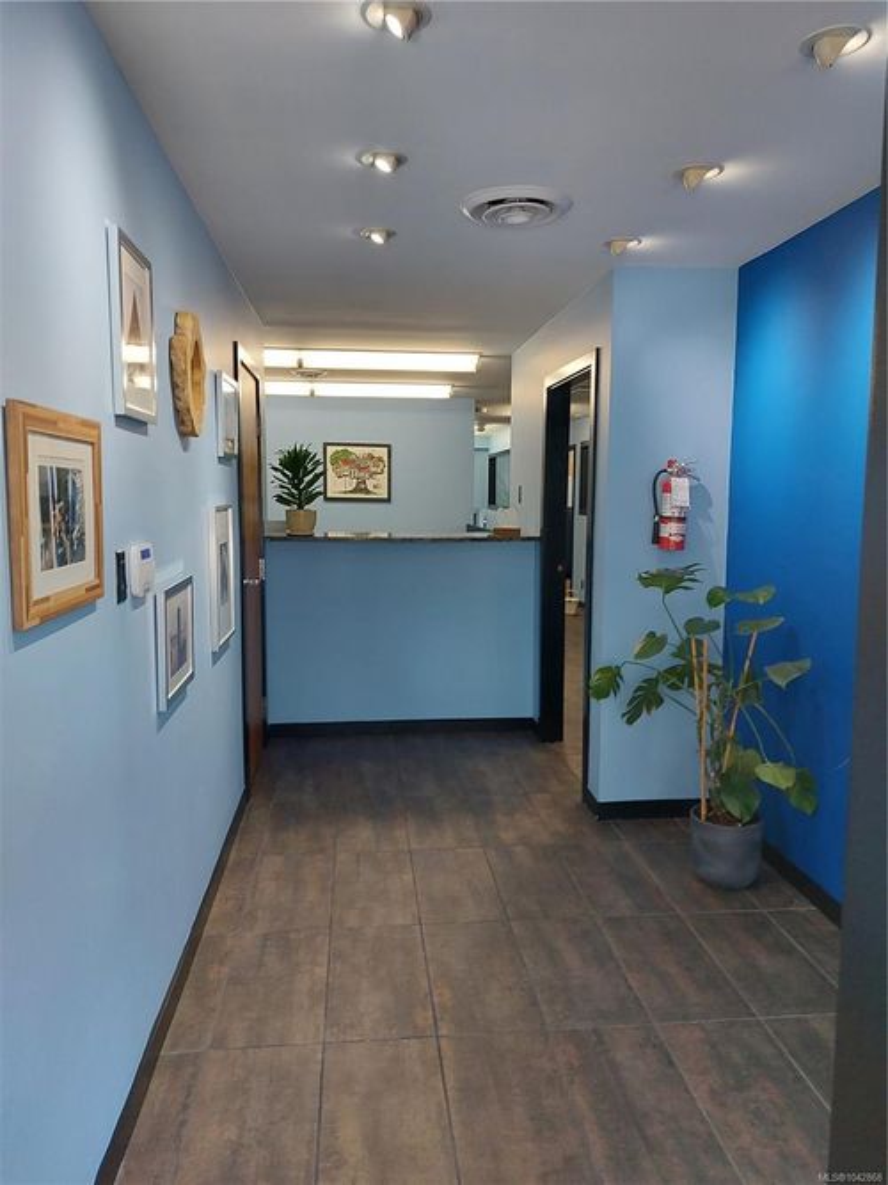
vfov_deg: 71.6
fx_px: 821
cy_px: 592
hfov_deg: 56.8
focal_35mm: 24
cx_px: 444
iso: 125
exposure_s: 1/60
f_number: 1.8
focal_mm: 5.23
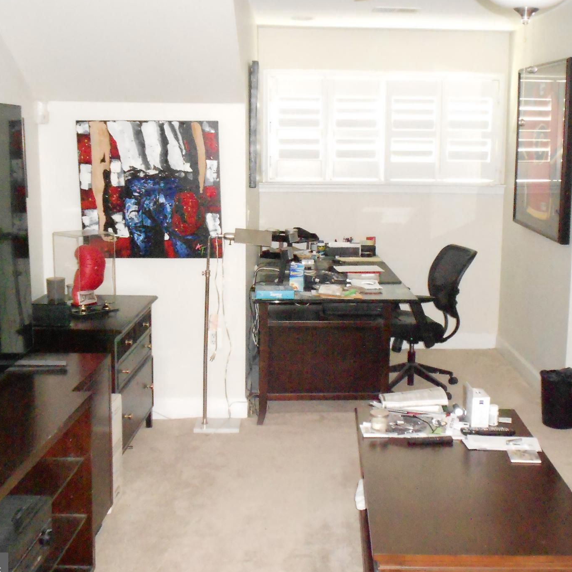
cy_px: 268
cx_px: 329
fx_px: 785
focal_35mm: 42
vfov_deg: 40.0
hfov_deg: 39.9
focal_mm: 5.8
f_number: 3.6
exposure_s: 1/30
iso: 1600
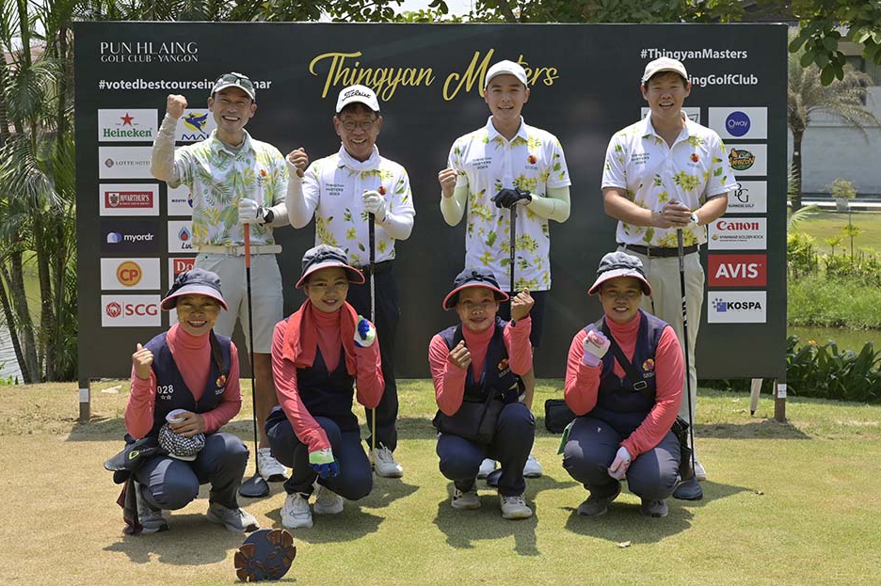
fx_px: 978
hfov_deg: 48.5
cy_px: 289
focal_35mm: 40
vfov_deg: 33.4
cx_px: 448
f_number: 8
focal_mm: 39
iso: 100
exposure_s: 1/250
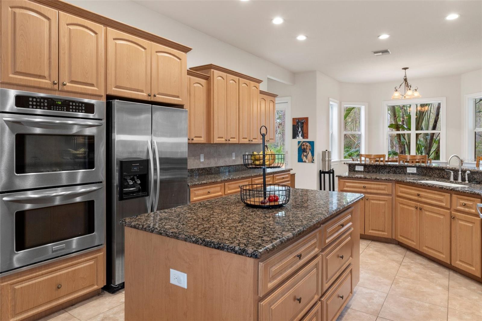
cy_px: 160
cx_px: 241
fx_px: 301
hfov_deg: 77.3
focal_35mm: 22
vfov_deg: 56.1
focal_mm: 15
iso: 320
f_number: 8
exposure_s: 1/2
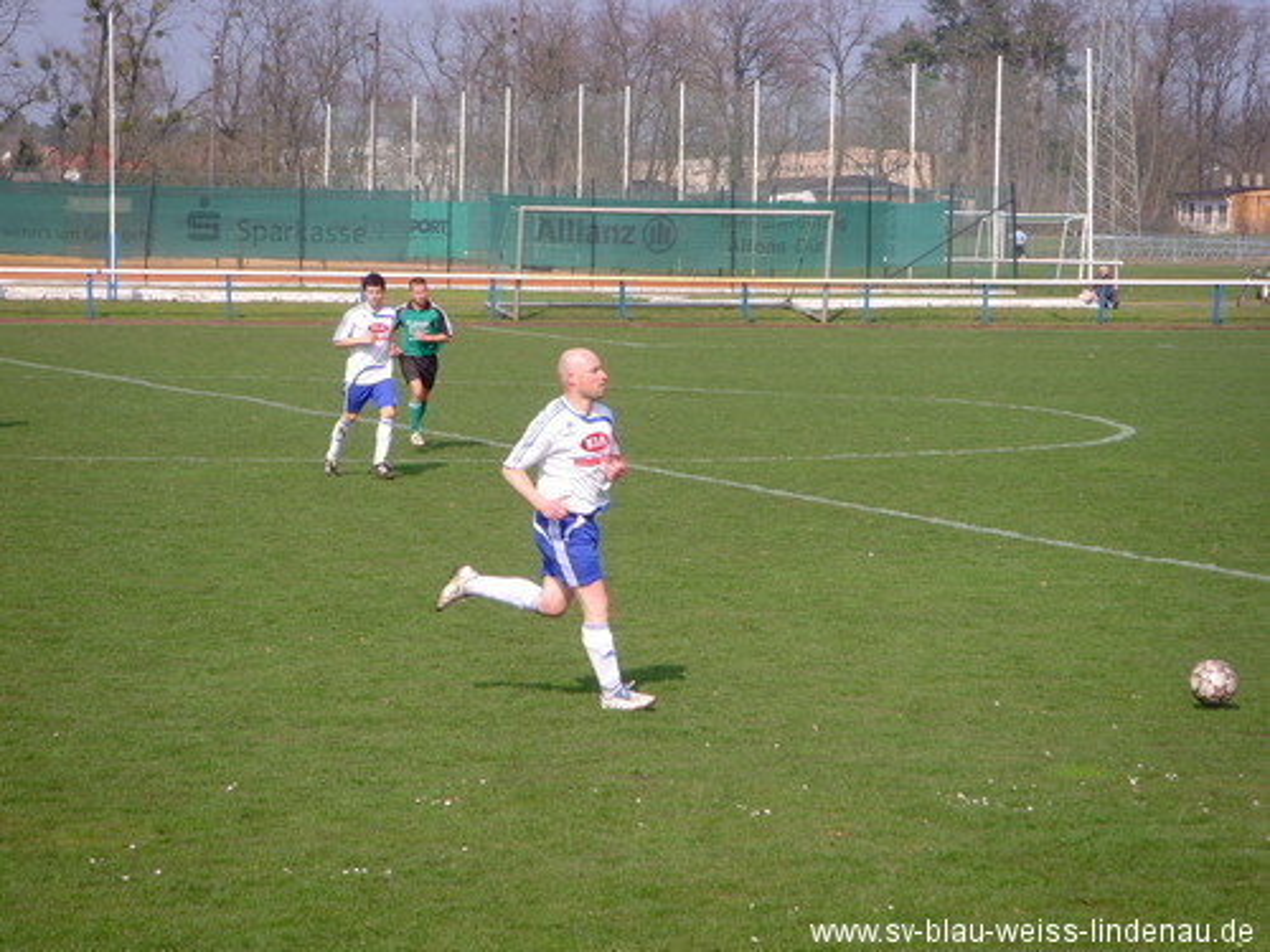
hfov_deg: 16.8
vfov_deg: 12.7
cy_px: 476
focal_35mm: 117
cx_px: 635
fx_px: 4293
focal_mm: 19.8
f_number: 4.5
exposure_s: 1/350
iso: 80
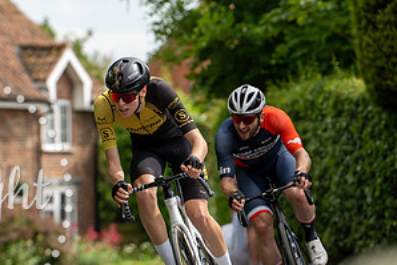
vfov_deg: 4.2
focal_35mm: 325
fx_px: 3586
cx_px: 155
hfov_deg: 6.3
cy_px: 127
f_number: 4
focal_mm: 167
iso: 100
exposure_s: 1/640
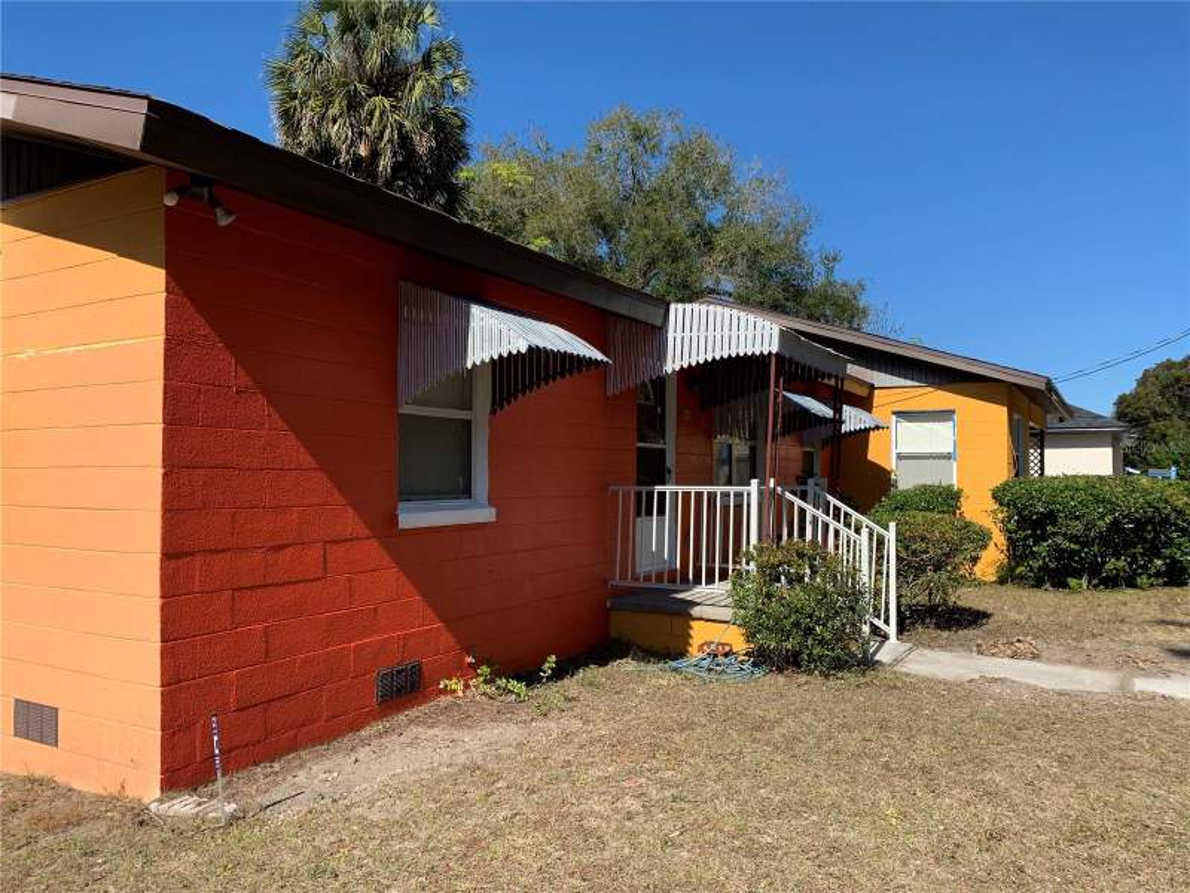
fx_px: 894
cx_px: 595
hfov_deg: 67.3
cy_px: 446
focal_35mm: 26
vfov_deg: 53.1
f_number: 1.8
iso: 25
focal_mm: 4.25
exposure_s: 1/1880
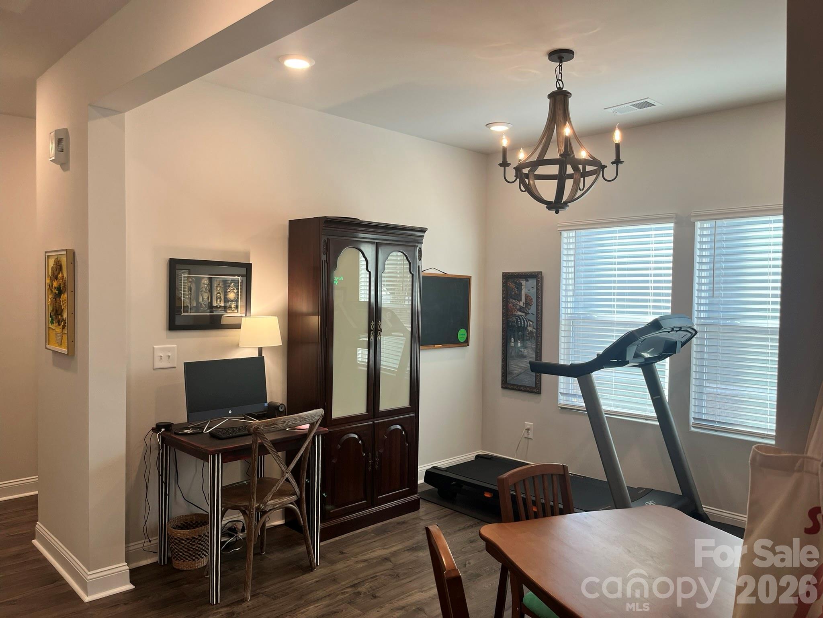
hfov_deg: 67.3
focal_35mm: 26
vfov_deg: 53.1
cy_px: 309
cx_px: 412
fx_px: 618
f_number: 1.6
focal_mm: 5.1
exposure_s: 1/120
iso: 64
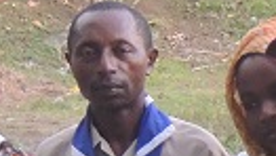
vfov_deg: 4.8
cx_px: 447
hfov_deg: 8.4
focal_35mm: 250
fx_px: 1831
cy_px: 342
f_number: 3.3
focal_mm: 7.2
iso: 800
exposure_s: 1/10
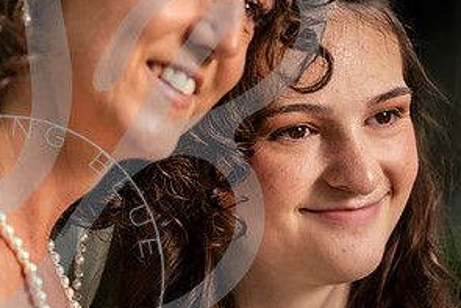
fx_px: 4791
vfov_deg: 3.7
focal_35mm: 374
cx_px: 81
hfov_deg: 5.5
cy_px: 145
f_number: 2.8
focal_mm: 190
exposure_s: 1/800
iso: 400
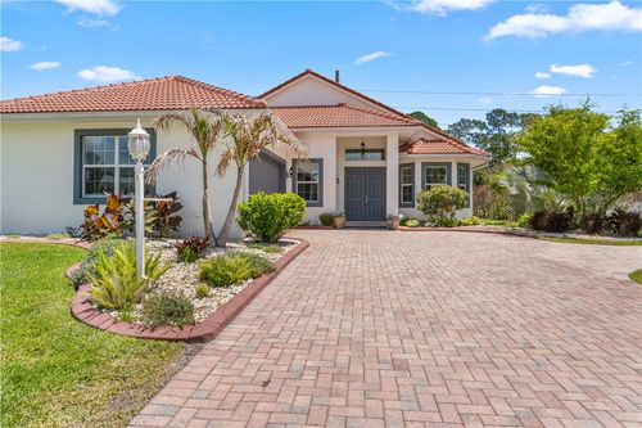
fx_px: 396
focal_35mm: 22
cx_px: 321
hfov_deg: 78.1
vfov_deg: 56.8
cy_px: 214
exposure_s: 1/50
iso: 100
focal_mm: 14.8
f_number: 11
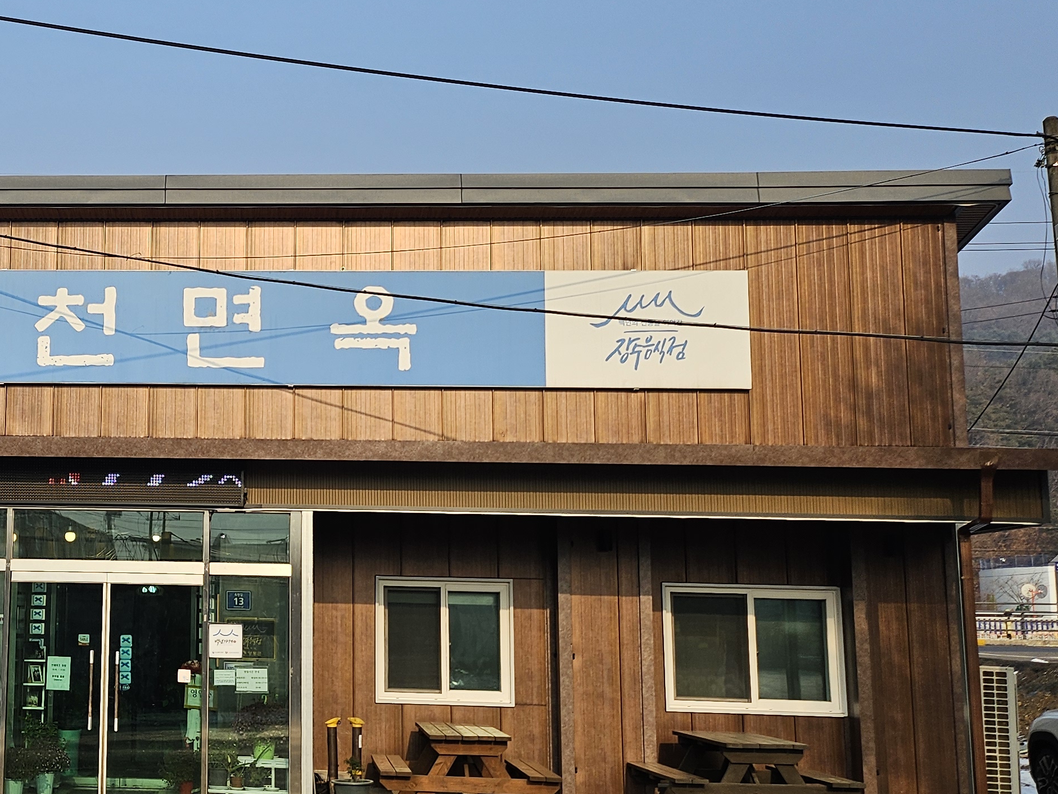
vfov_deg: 28.6
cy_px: 395
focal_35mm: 51
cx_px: 168
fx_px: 1559
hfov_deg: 35.9
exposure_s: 1/2745
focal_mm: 5
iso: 50
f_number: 1.8
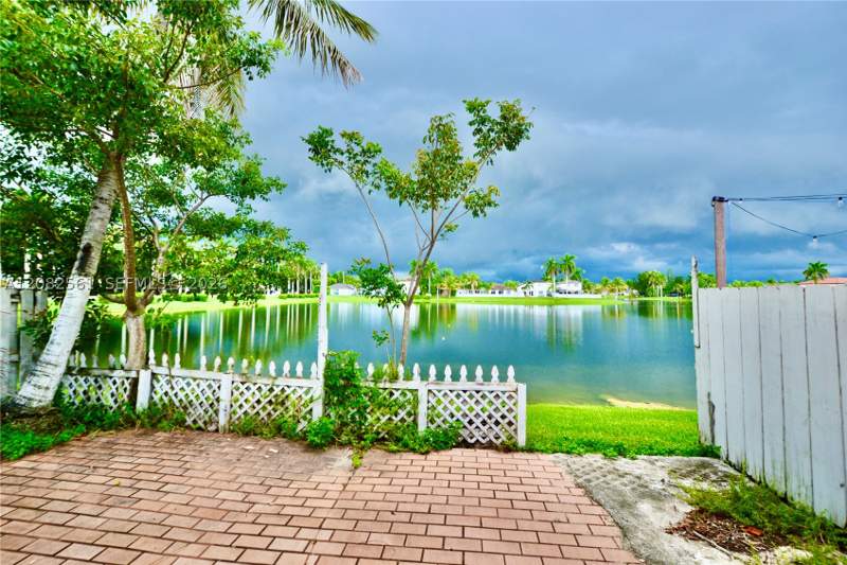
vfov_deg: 77.3
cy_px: 282
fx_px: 353
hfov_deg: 100.4
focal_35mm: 15
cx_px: 424
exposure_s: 1/80
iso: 400
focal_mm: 10
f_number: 4.5
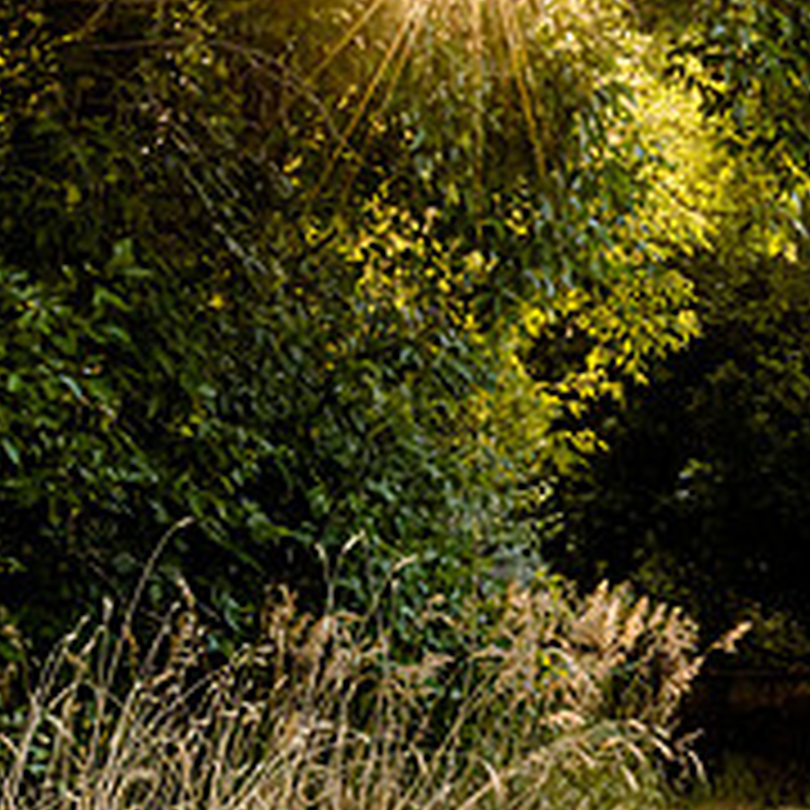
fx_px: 2965
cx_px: 1104
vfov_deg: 15.5
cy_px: 522
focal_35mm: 112
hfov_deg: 14.8
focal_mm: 34
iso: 1000
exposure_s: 1/125
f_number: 10
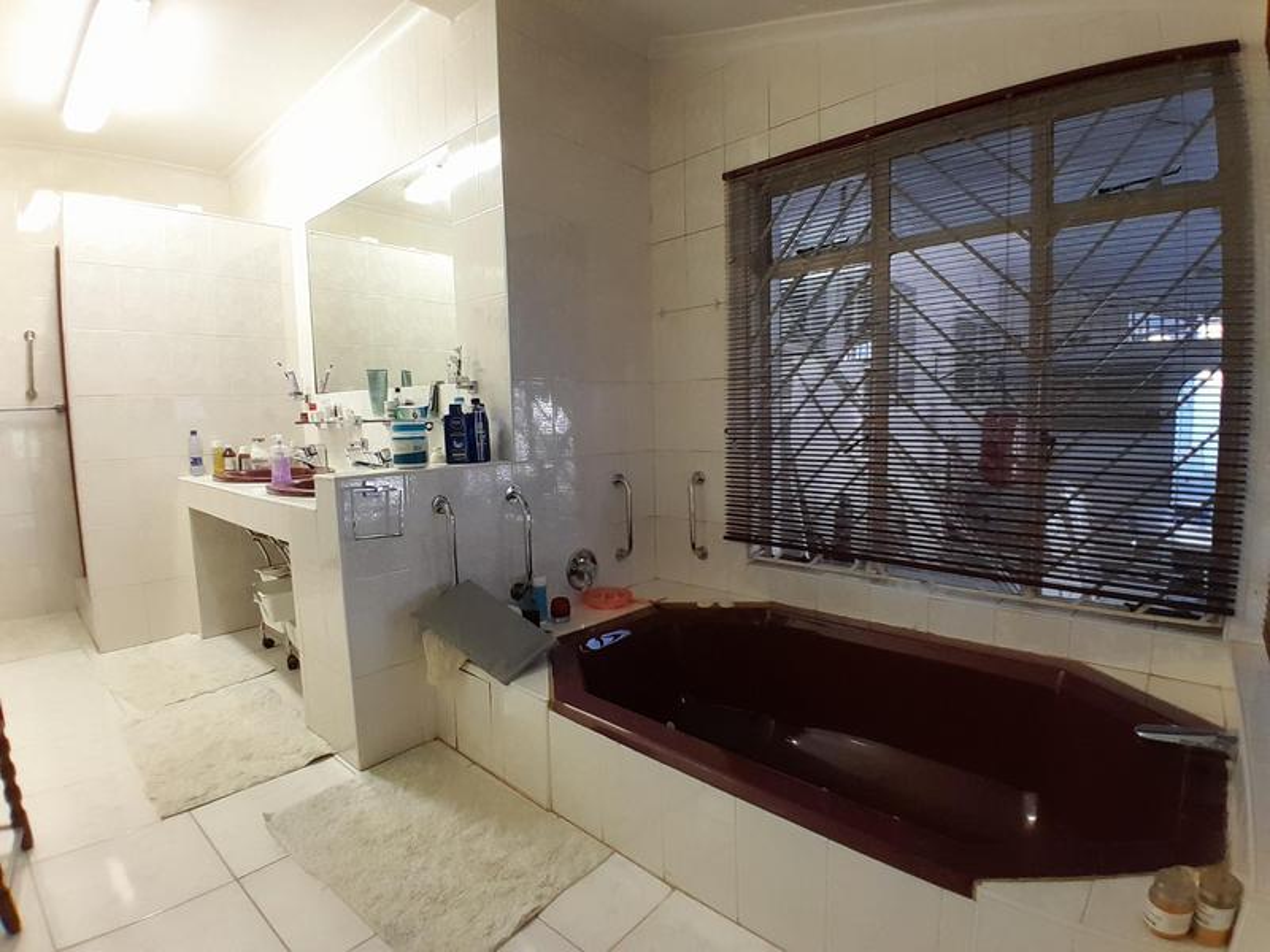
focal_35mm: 17
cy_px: 476
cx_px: 635
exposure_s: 1/25
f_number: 2.2
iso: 160
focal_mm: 1.46
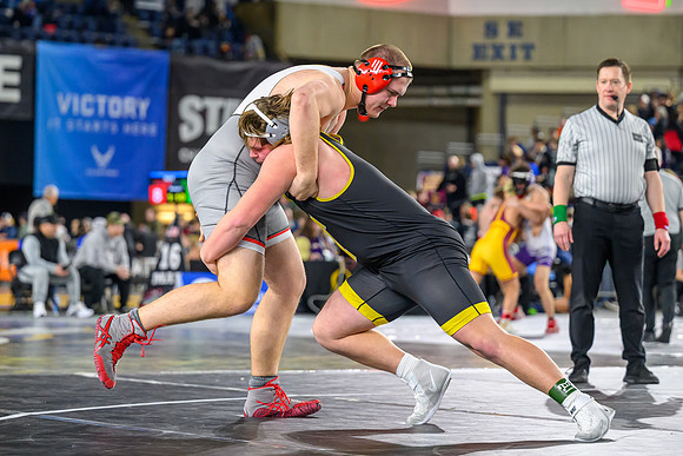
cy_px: 175
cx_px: 311
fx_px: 2352
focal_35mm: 124
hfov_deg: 16.5
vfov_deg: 11.1
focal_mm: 92
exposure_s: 1/800
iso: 2500
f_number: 2.8
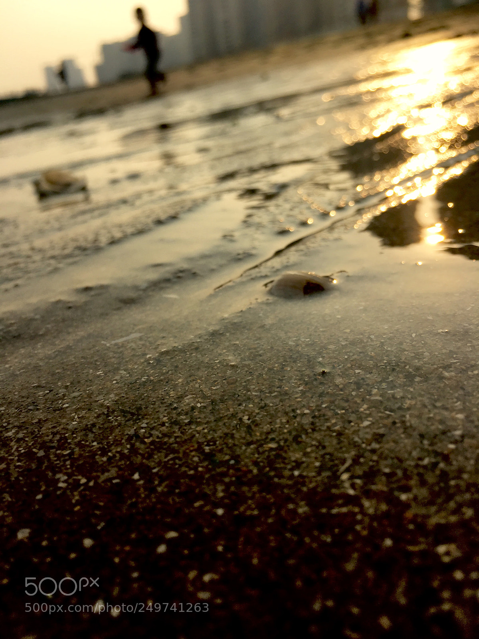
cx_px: 240
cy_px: 320
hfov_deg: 48.2
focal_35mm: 29
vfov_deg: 61.7
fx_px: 535
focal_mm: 4.15
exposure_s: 1/1508
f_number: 2.2
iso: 25
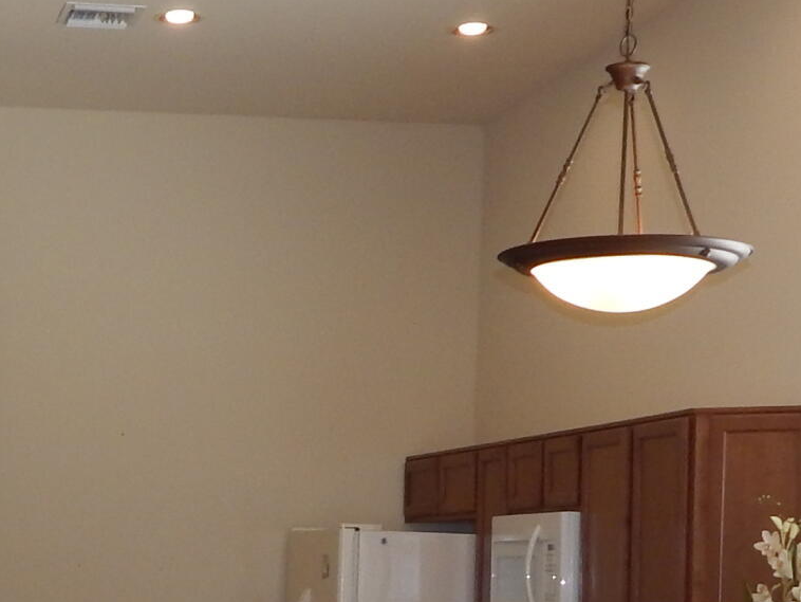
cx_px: -124
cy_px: 534
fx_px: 2106
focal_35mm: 91
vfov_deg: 16.1
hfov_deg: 20.3
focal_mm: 4
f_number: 3
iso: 125
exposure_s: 1/100
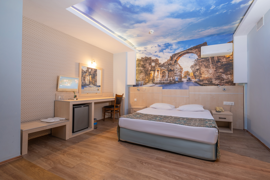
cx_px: 135
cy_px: 90
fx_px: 127
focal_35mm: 17
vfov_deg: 70.4
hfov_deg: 93.3
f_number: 7.1
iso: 250
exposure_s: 1/2.5
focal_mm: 11
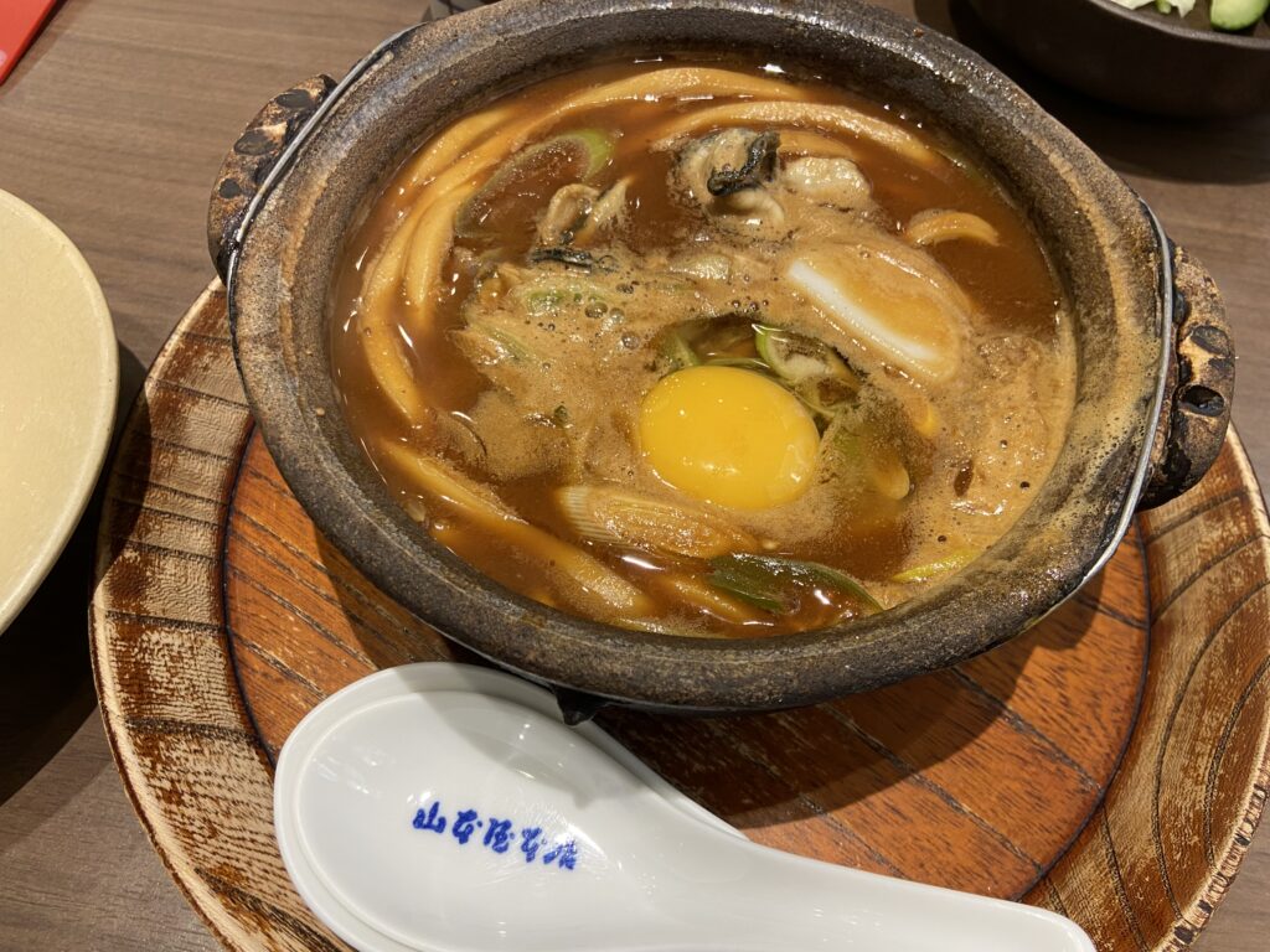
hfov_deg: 67.3
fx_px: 954
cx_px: 635
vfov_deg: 53.1
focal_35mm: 26
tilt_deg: -61.0
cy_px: 476
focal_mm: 4.25
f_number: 1.8
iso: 100
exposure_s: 1/60
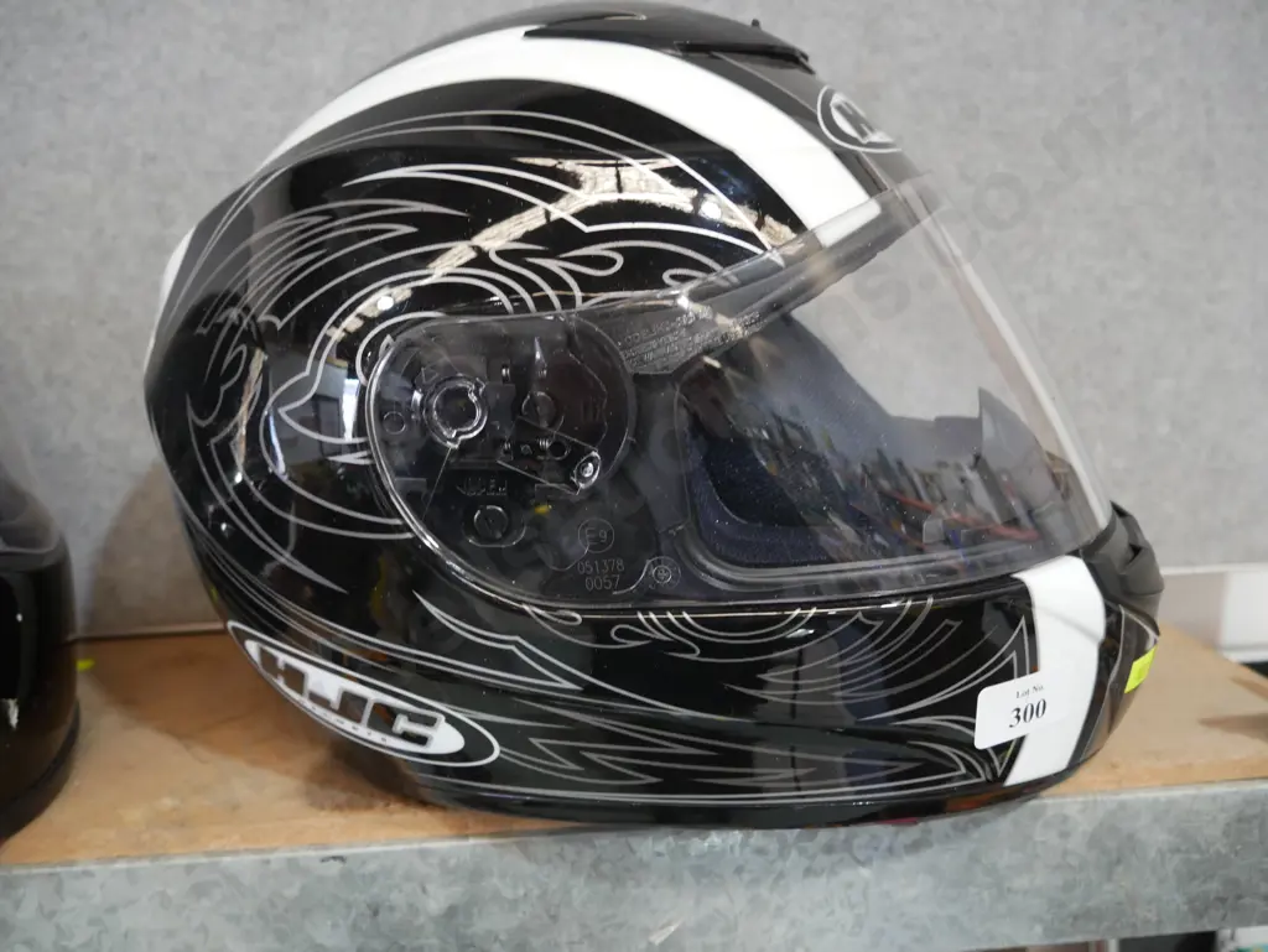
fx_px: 1099
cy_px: 476
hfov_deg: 59.9
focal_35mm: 30
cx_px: 634
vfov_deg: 46.8
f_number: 3.6
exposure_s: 1/60
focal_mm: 15
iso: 1000
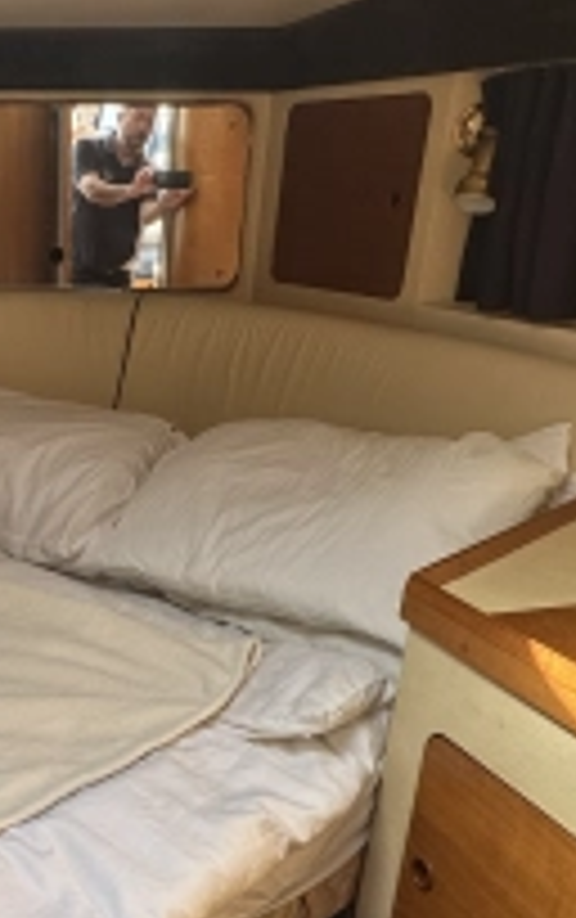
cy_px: 632
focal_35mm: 40
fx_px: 1002
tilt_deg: -22.9
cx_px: 22
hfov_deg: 30.2
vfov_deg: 48.2
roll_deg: +1.0
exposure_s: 1/99
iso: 125
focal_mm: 2.22
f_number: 2.2
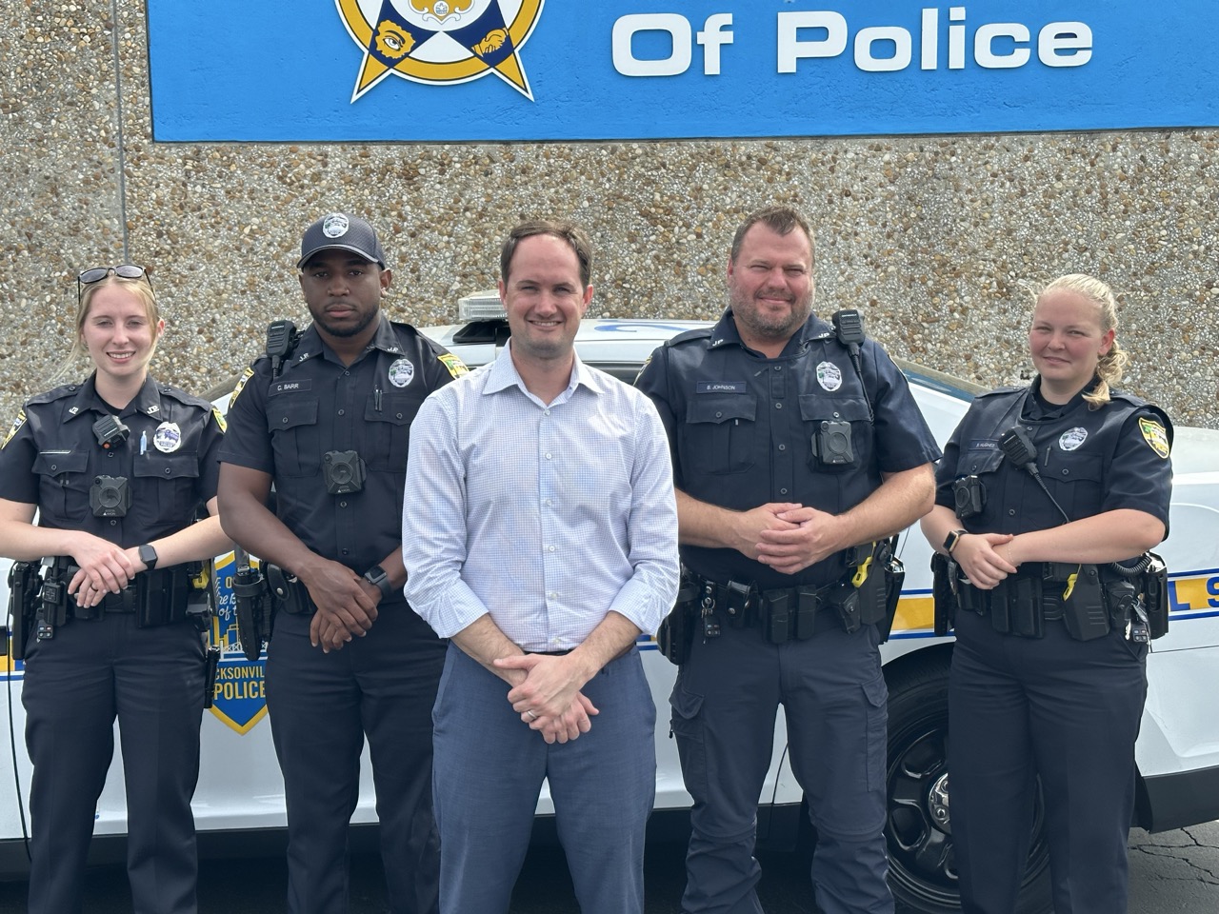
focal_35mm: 48
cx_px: 610
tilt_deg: -5.0
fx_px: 1690
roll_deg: -0.3
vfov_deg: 30.3
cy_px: 457
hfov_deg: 39.7
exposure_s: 1/1339
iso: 64
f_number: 1.78
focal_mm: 6.86
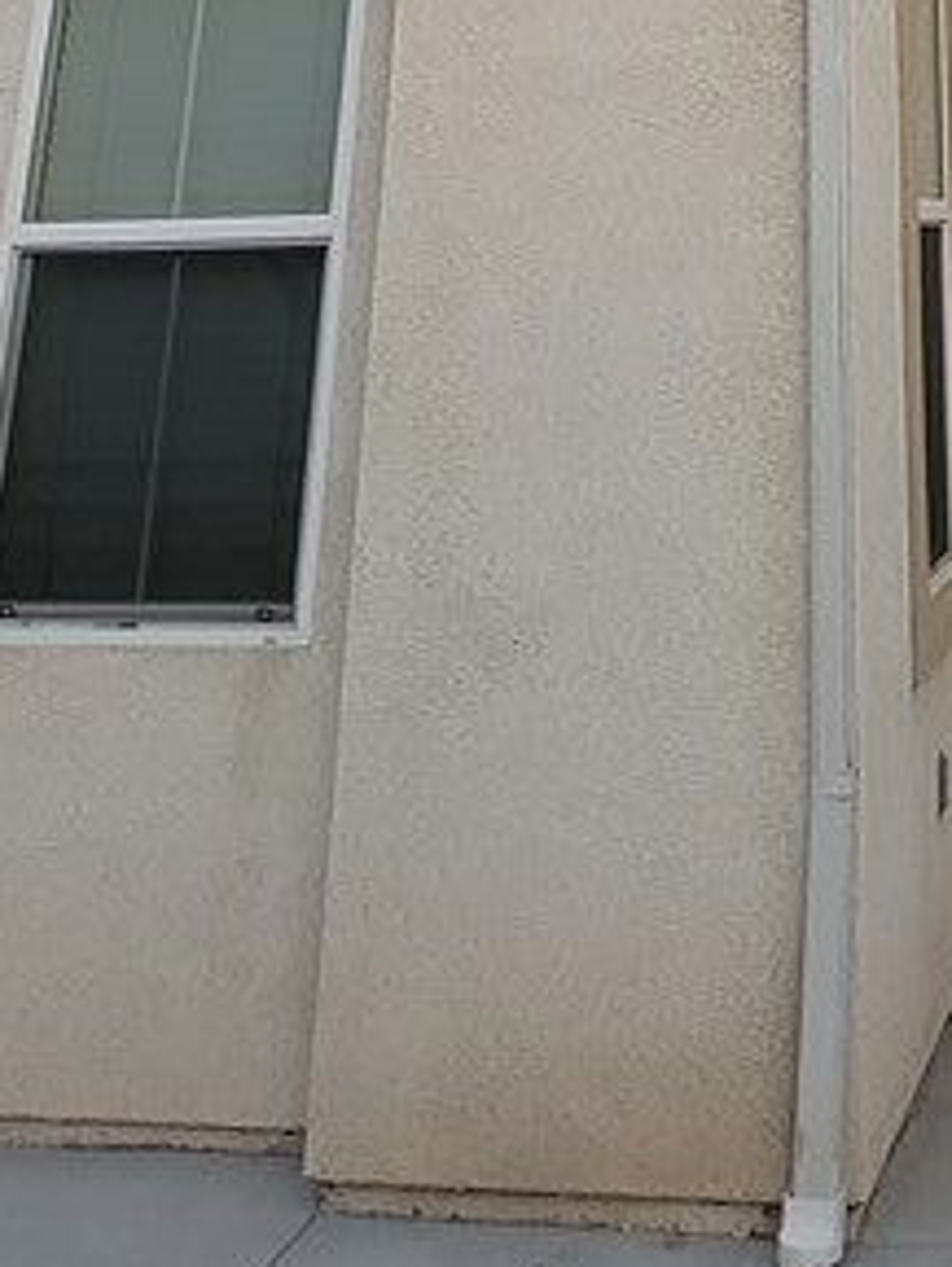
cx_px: 970
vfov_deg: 29.3
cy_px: -535
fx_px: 1686
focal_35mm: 46
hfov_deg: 29.3
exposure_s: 1/60
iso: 125
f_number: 2.2
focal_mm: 2.2
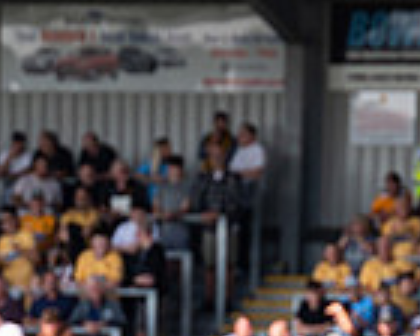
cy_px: 526
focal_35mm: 639
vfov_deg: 2.4
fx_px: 7943
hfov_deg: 3.0
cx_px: 596
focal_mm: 130
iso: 200
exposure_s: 1/1600
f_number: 4
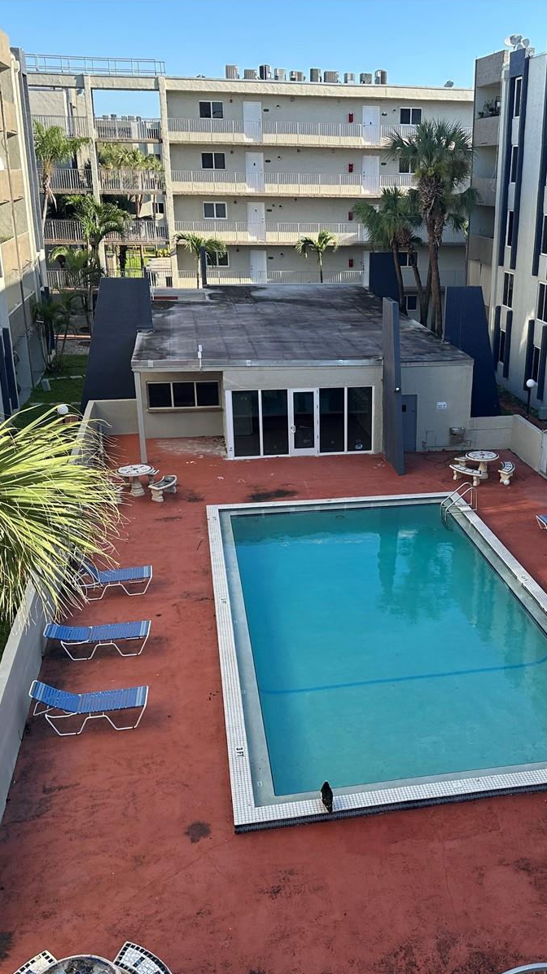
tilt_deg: -19.4
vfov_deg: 56.6
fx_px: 903
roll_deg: -0.9
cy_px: 487
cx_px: 388
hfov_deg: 33.2
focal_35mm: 35
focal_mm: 6.86
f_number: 1.78
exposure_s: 1/879
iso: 80
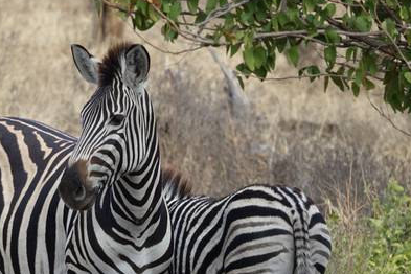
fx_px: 9338
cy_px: 237
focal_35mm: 818
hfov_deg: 2.5
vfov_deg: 1.7
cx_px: 111
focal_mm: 163.85
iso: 100
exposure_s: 1/250
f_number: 4
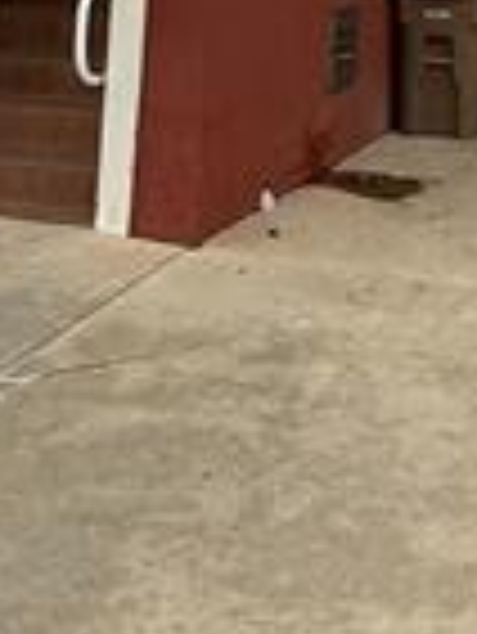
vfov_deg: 22.1
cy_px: -265
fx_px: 1394
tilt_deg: +7.3
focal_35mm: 76
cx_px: 526
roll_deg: -2.5
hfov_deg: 18.7
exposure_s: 1/451
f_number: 2.2
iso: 50
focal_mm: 2.22
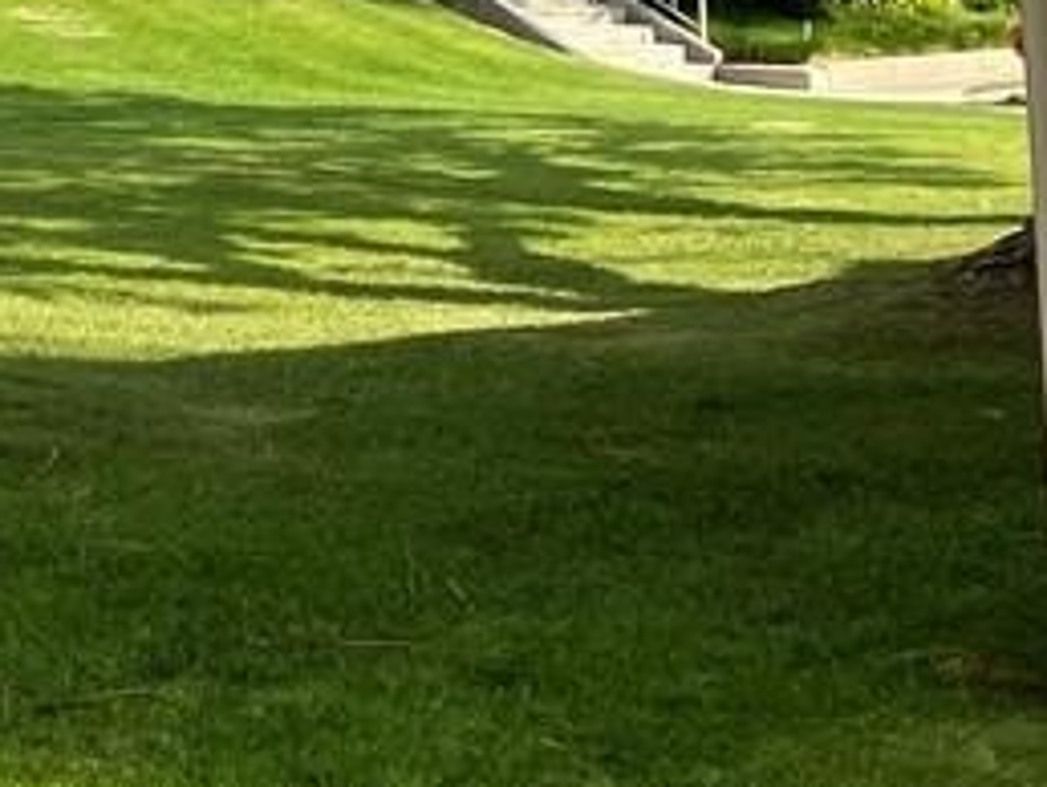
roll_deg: +2.0
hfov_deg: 15.7
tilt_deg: +5.6
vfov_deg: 13.9
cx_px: -954
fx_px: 3118
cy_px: -191
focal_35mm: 103
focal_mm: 4.2
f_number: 1.6
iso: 32
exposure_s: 1/2817
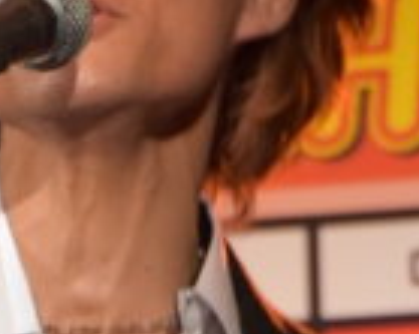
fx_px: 12549
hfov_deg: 1.9
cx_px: 179
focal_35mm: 1013
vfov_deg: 1.5
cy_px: 503
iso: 2000
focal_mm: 125
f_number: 6
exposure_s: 1/60
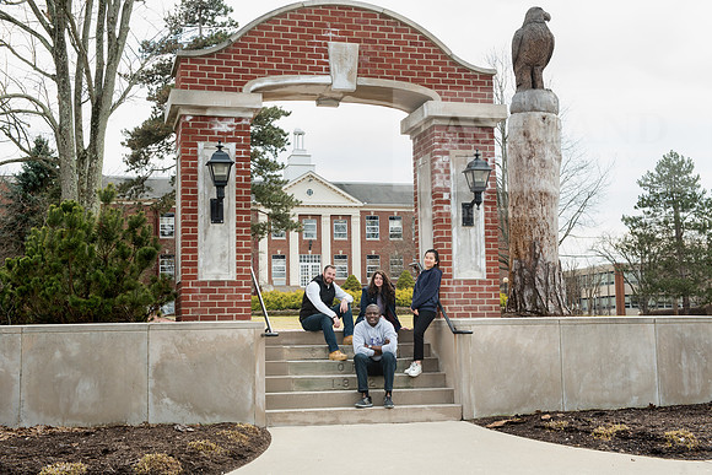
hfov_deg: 39.6
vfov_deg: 27.0
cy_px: 238
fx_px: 989
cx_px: 356
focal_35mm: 50
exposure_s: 1/250
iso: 400
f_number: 8
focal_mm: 50
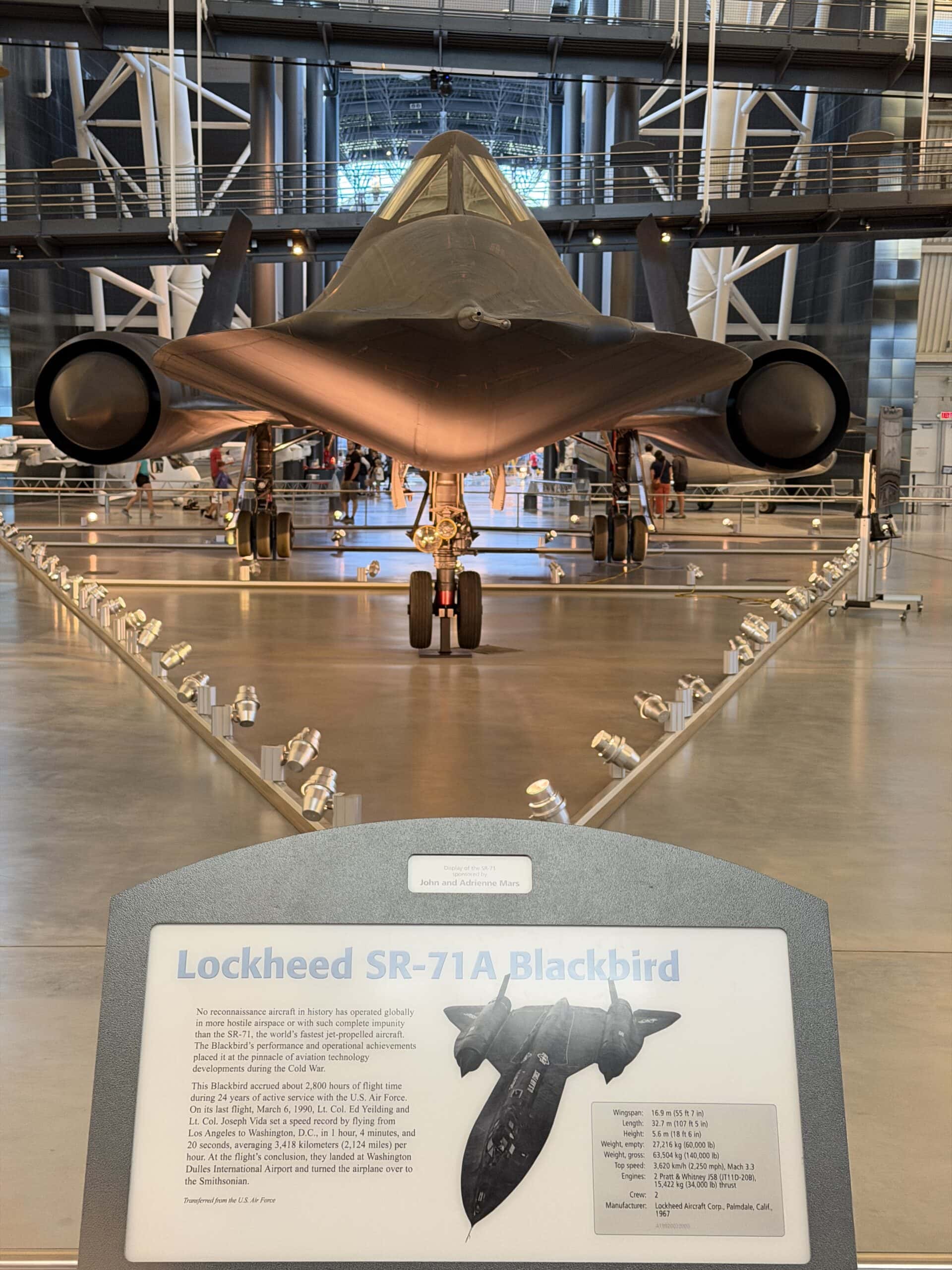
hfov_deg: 30.3
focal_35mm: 48
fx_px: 1760
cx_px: 476
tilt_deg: -6.5
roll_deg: -0.3
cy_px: 635
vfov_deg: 39.7
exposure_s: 1/40
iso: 320
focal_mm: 6.76
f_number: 1.78
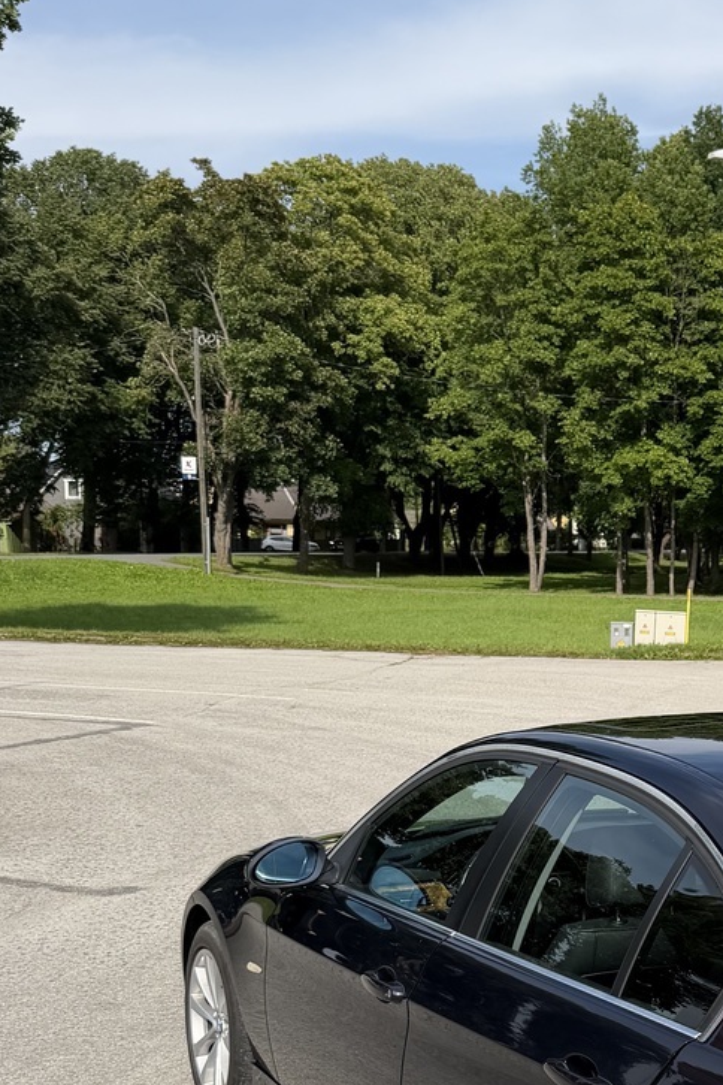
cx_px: 798
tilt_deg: -9.3
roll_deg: -1.2
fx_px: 1657
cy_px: 806
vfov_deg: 35.5
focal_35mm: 55
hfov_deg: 23.1
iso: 80
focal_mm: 6.76
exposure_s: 1/4167
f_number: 1.78
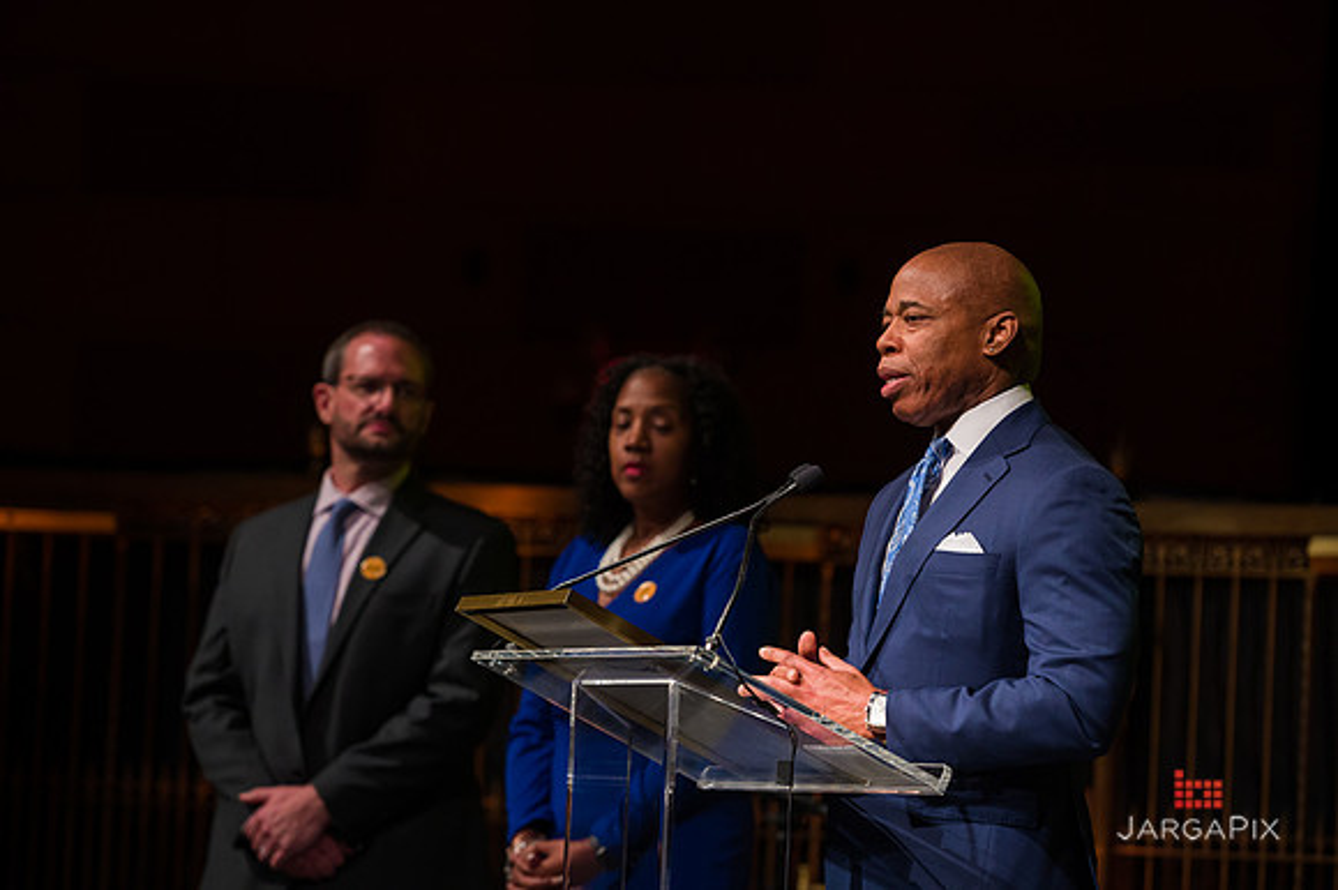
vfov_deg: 8.6
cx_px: 669
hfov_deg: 12.8
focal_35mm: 160
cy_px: 445
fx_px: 5943
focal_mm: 160
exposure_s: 1/250
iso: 2000
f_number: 4
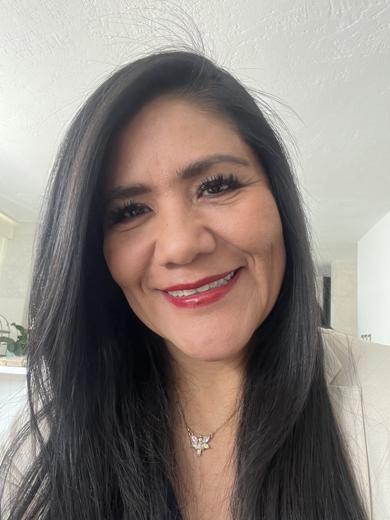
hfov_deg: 46.8
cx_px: 195
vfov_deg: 60.0
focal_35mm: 30
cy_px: 260
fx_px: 451
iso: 320
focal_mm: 2.71
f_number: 2.2
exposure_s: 1/60
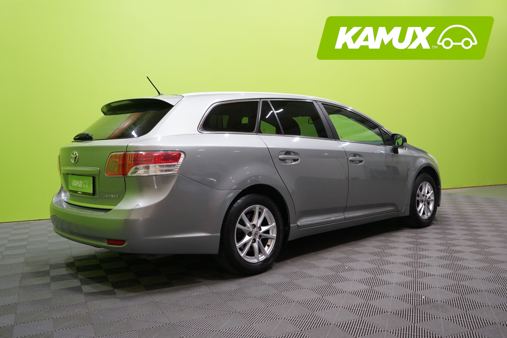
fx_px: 437
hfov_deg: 60.3
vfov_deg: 42.3
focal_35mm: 31
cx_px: 254
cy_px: 169
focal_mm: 31
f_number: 4.5
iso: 1600
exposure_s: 1/160
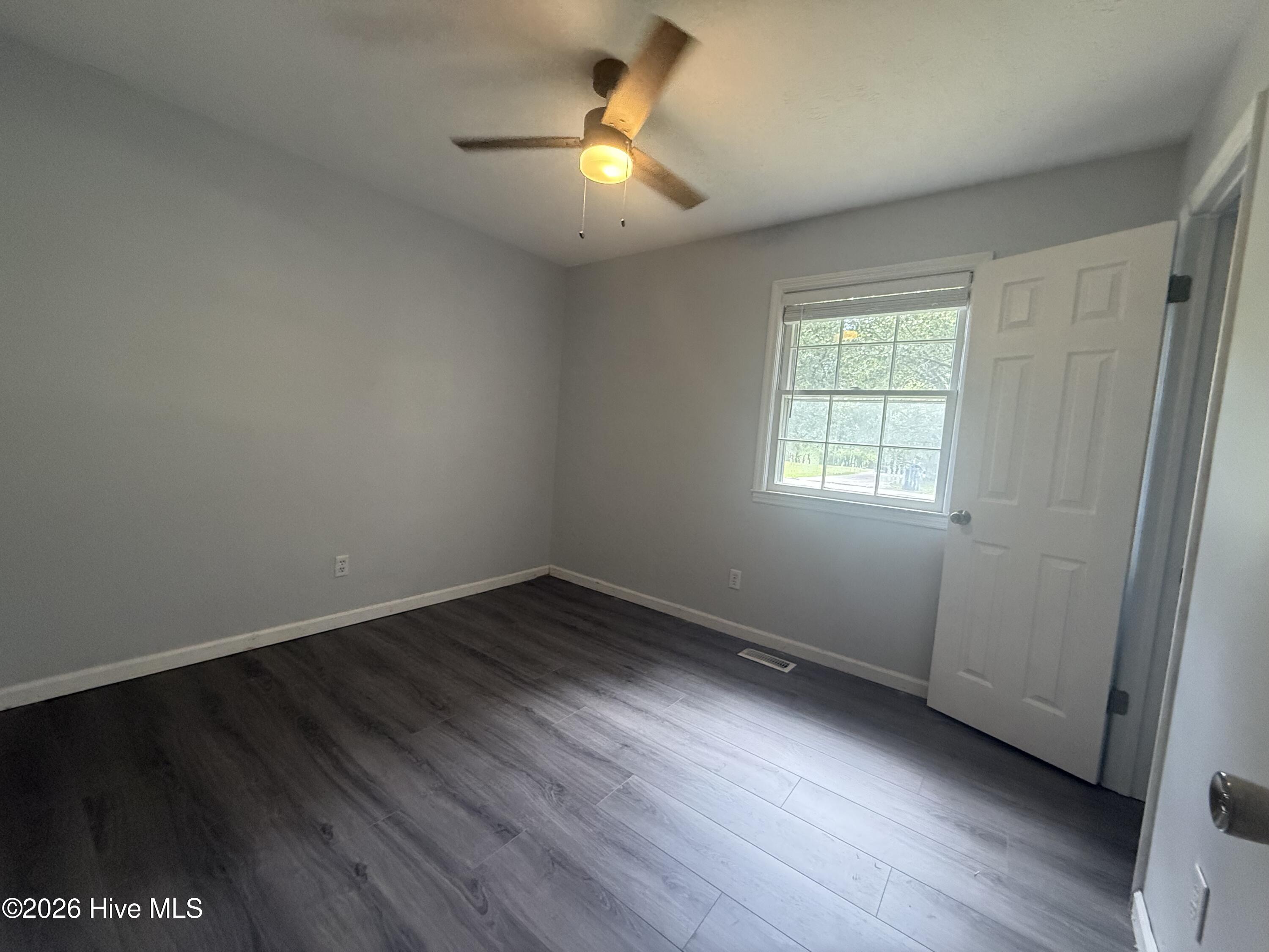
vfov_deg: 85.7
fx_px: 513
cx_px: 634
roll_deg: -3.7
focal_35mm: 14
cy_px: 476
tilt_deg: -4.3
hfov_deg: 102.1
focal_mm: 2.22
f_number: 2.2
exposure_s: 1/120
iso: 640
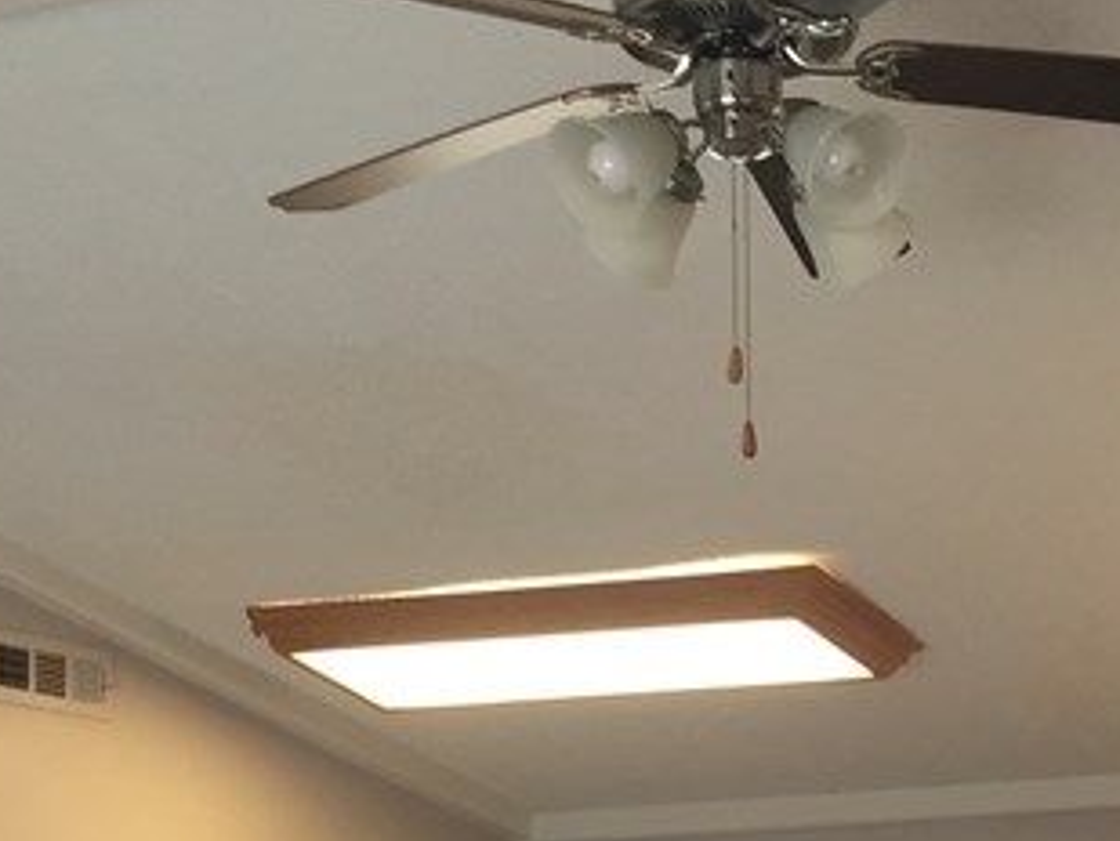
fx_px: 3107
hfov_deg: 19.9
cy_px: 1146
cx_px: 1106
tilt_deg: +0.6
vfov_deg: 14.6
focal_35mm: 96
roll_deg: -0.4
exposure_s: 1/30
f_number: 2.2
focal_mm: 4.15
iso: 50
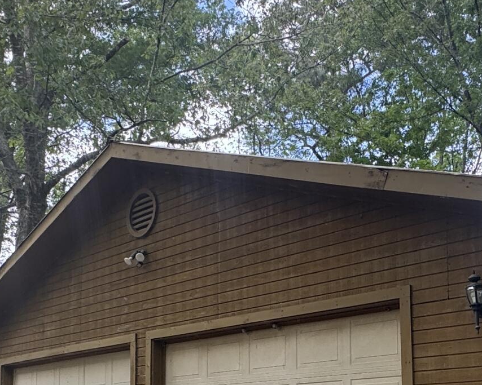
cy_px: 393
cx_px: 280
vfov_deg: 29.2
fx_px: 685
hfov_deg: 38.7
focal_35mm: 48
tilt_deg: +4.4
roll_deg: +1.1
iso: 40
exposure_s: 1/122
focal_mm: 2.22
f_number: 2.2
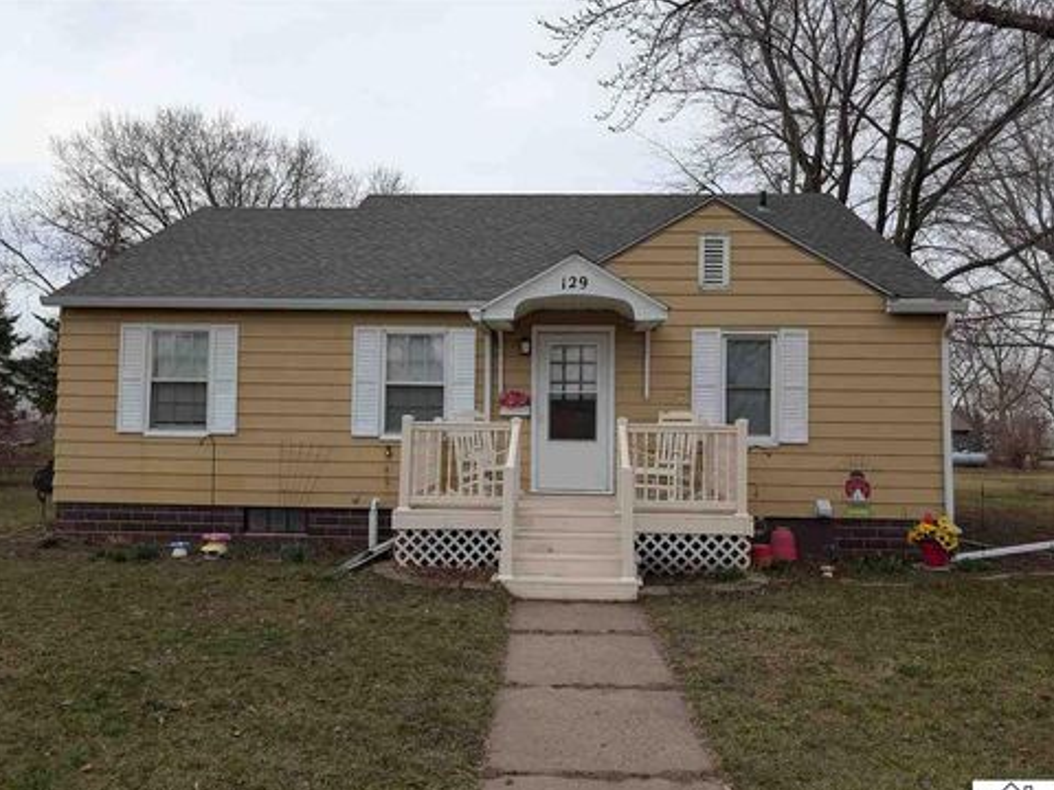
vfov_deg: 54.9
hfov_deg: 69.4
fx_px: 761
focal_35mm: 25
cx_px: 531
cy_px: 410
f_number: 1.68
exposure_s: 1/563
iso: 22
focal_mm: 6.9
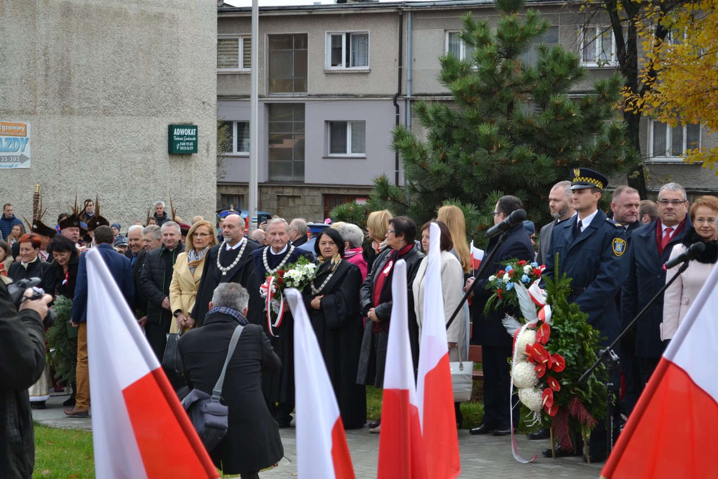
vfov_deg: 16.5
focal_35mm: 82
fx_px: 1645
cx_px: 359
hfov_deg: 24.6
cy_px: 240
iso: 160
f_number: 5.6
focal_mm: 55
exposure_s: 1/125
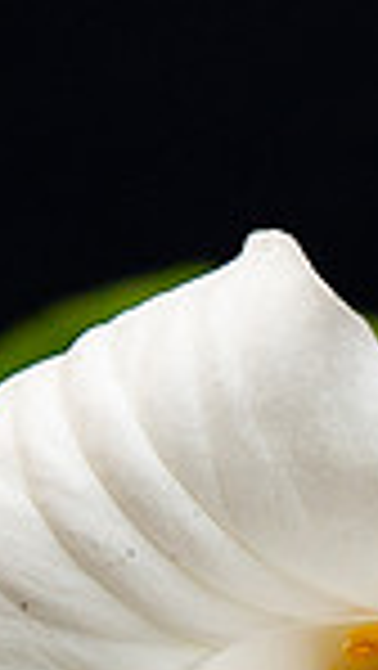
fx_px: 10300
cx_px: 494
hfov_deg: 2.1
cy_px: 774
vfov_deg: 3.7
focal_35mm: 579
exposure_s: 1/200
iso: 400
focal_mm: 70
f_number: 6.3
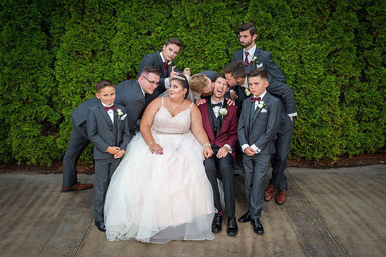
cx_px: 188
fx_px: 373
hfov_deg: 54.8
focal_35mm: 35
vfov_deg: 38.0
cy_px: 129
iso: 200
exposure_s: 1/90
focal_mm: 32
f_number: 4.8
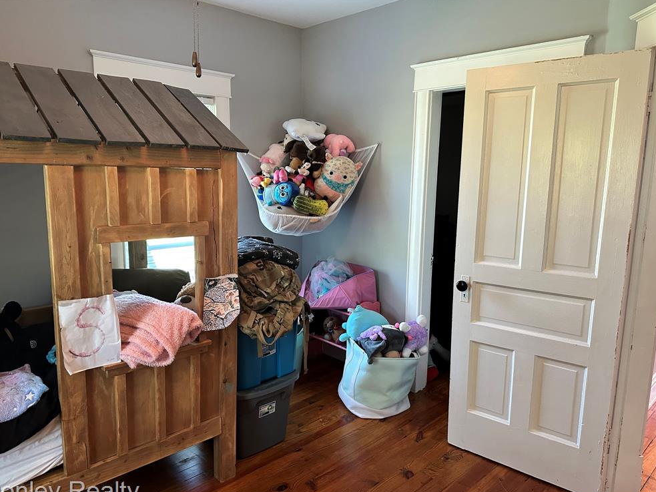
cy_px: 253
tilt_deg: -9.0
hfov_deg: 69.4
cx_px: 320
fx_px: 474
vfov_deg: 54.9
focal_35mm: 25
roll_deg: -0.7
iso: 500
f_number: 1.78
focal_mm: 6.86
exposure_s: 1/60
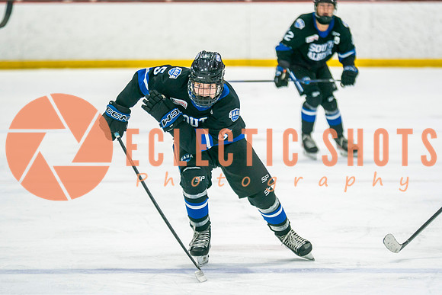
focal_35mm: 316
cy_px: 145
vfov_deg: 4.3
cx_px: 268
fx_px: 3884
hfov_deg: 6.5
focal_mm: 200
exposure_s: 1/640
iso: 500
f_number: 2.8
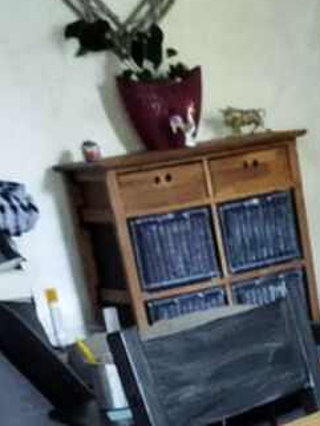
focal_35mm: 112
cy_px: 801
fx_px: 1380
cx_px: 408
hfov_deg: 12.8
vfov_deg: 14.9
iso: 750
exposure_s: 1/25
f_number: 1.79
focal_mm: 4.71
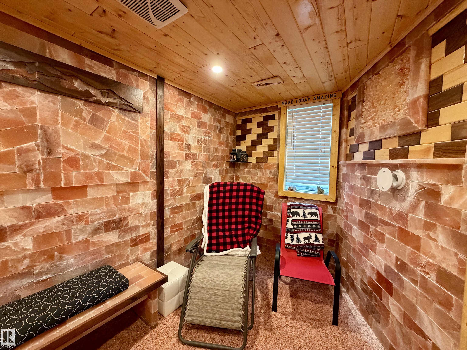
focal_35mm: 14
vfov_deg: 85.7
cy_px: 175
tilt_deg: -2.9
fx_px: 189
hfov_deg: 102.1
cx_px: 234
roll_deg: -0.6
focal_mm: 2.22
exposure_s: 1/60
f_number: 2.2
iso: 640
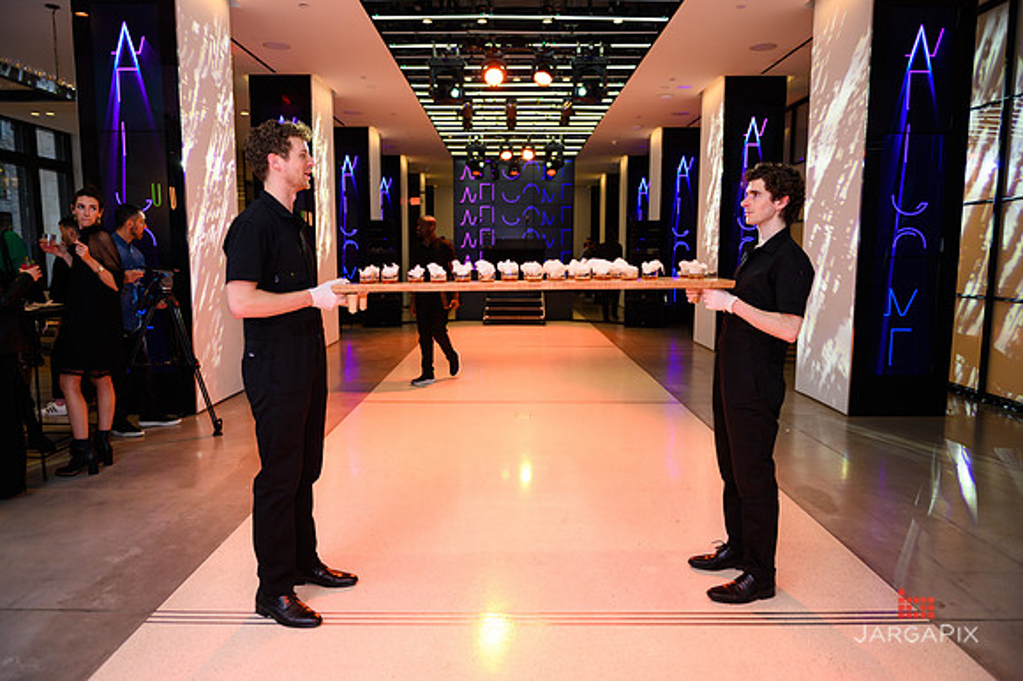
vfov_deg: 53.1
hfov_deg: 73.8
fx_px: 682
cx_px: 512
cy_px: 340
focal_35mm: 24
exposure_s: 1/200
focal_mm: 24
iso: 800
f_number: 3.2
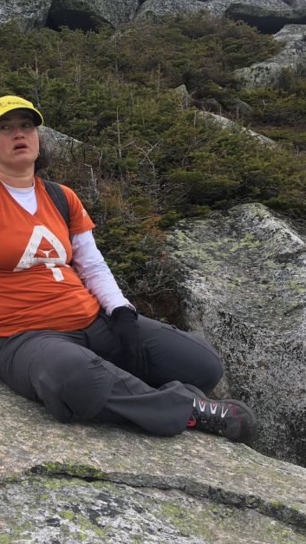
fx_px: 620
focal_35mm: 43
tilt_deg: +9.3
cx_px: 60
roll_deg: +2.8
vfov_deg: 47.3
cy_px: 265
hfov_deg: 27.2
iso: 25
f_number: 2.2
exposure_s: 1/285
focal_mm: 4.15
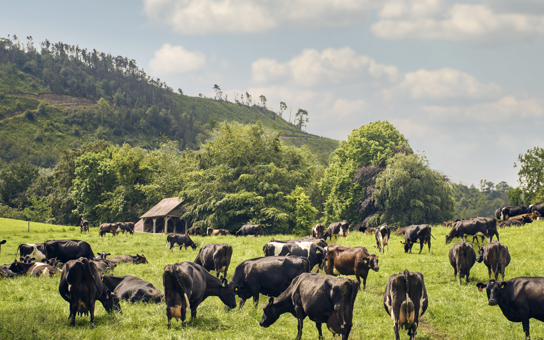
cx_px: 270
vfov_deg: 13.3
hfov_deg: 21.2
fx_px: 1453
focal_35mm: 98
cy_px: 183
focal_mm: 70
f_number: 2.8
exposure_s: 1/2000
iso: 160
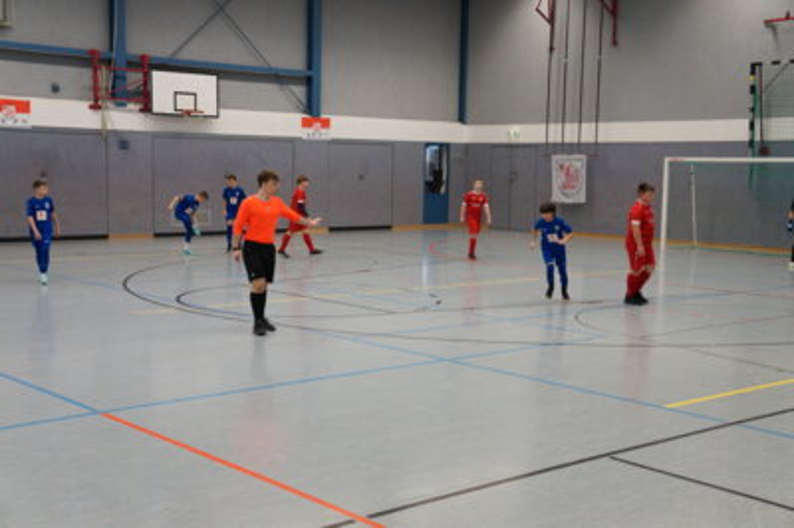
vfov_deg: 28.9
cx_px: 397
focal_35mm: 46
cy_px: 264
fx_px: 1025
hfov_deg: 42.4
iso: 1250
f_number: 7.1
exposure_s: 1/60
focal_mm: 31
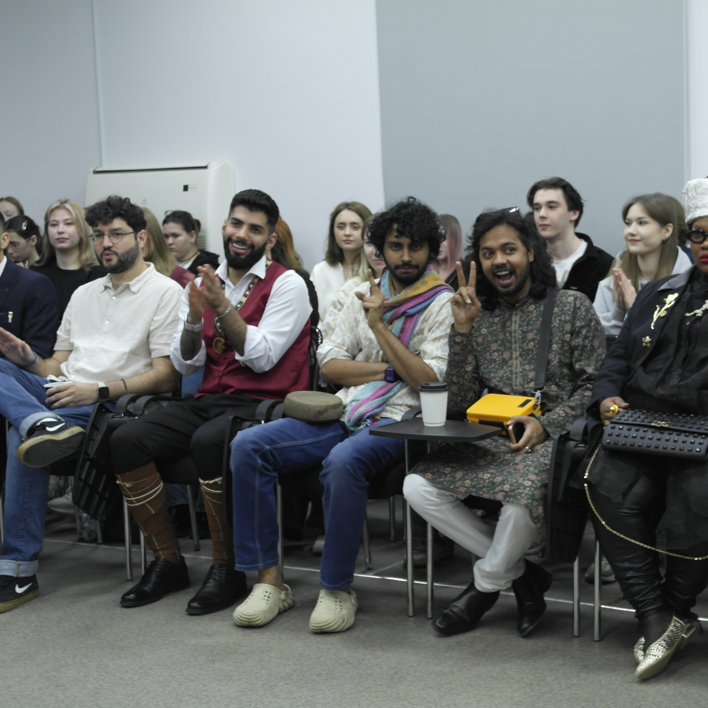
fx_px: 1574
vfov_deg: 25.4
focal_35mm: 68
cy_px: 353
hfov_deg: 25.2
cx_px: 490
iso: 400
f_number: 4.5
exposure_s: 1/30
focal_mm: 35
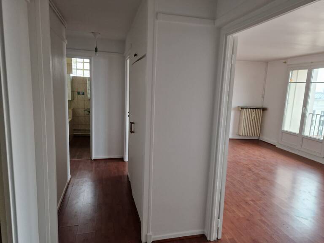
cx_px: 162
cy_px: 122
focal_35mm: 23
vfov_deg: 58.9
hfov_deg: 73.9
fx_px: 215
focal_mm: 5.4
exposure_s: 1/100
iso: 400
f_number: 1.8
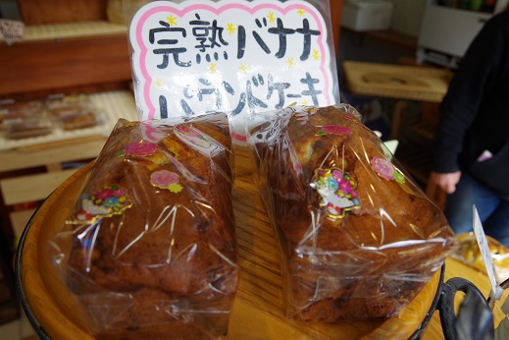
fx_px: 382
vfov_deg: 47.9
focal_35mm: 27
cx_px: 254
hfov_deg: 67.4
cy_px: 170
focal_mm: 18
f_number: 5
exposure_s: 1/50
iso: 400
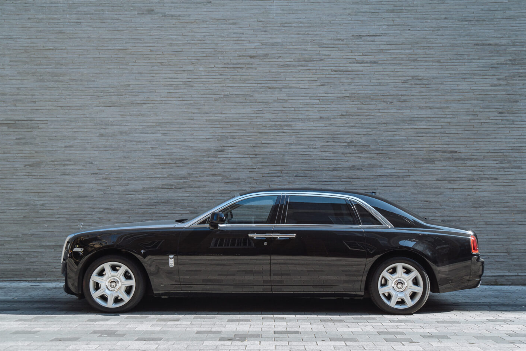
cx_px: 269
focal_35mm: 33
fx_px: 482
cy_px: 174
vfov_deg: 40.0
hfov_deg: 57.2
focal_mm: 32
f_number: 5
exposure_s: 1/800
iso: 400
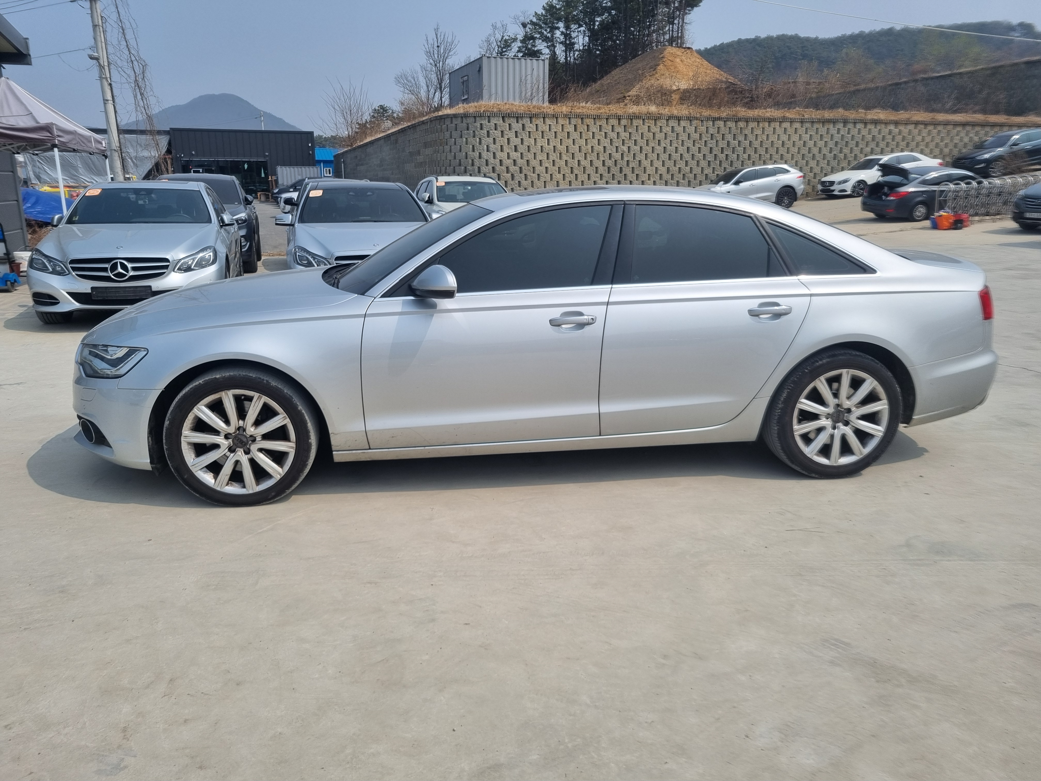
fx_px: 782
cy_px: 390
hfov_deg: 67.3
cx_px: 520
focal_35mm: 26
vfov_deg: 53.1
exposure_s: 1/4848
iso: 50
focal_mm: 5.4
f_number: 1.8
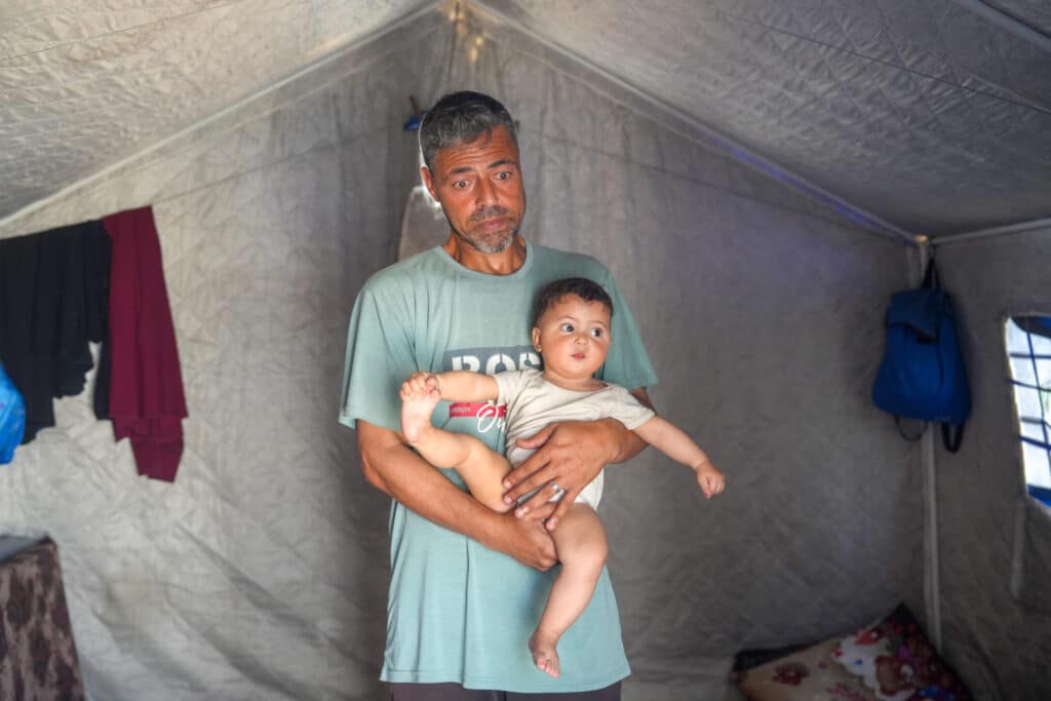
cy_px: 350
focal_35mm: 41
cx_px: 526
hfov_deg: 47.4
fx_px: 1197
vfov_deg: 32.6
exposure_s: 1/250
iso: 1000
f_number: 2.8
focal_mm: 41
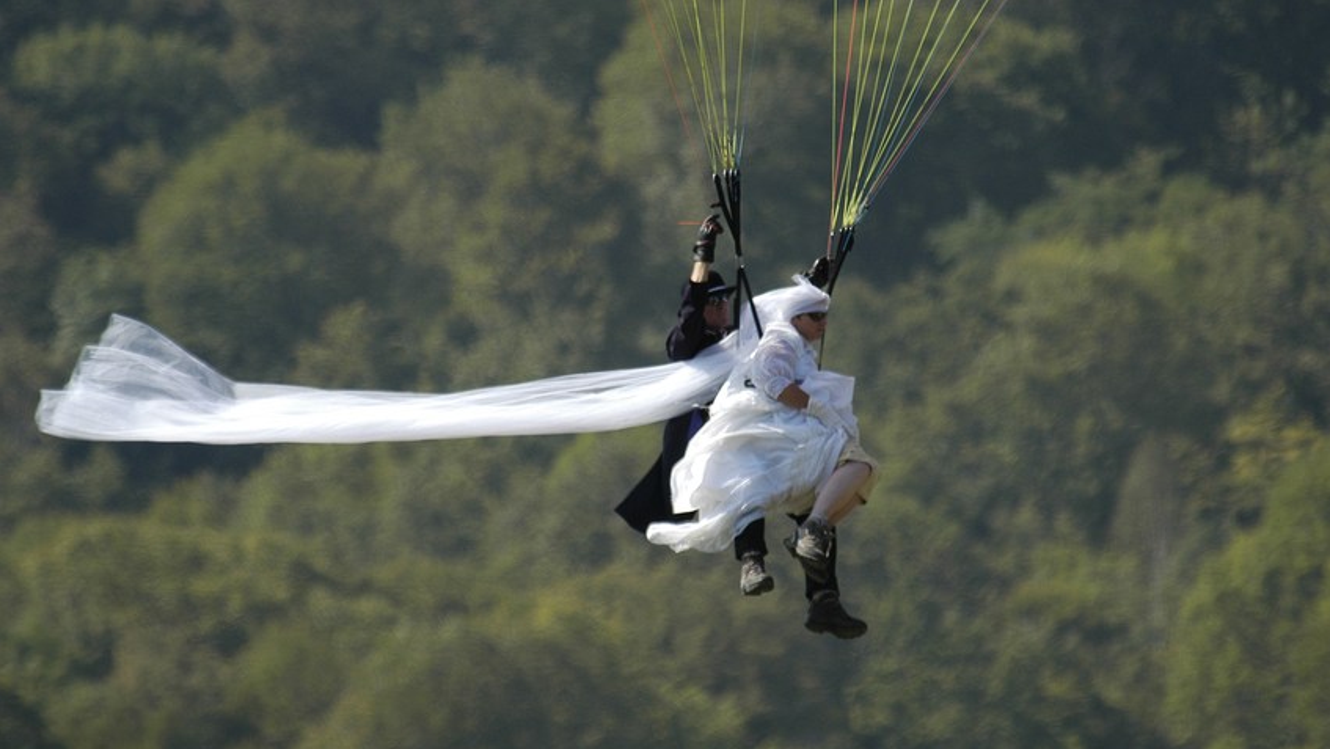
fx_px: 22224
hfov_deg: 3.4
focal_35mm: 630
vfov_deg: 1.9
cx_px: 666
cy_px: 417
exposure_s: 1/640
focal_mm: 400
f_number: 5.6
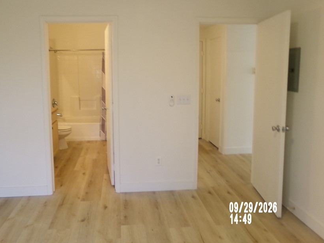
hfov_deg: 59.8
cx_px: 142
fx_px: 281
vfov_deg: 46.5
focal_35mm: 30
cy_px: 95
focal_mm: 4.3
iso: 237
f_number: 3.7
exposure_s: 1/17
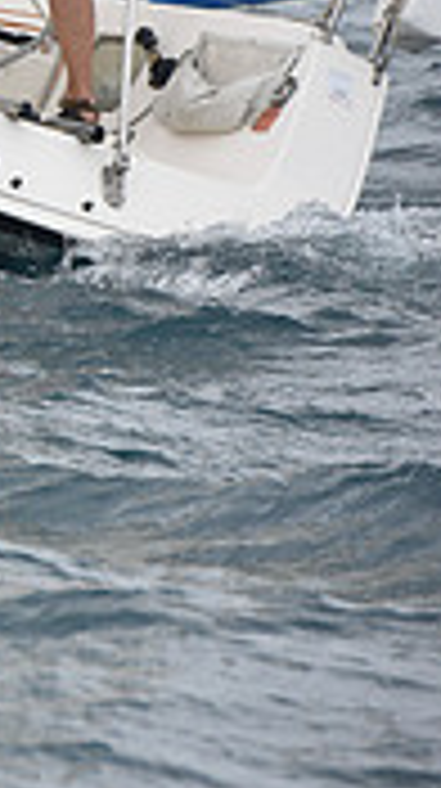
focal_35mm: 695
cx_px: -850
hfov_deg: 1.7
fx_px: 14497
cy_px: -47
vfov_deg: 3.1
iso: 250
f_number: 8
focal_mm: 200
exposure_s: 1/800
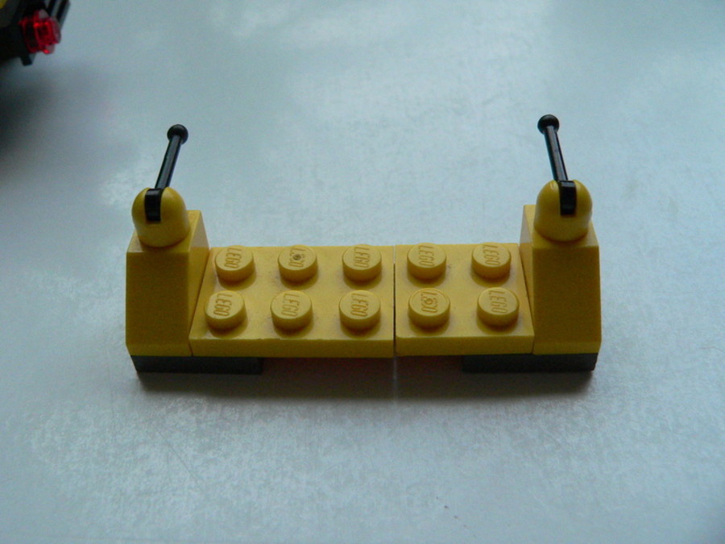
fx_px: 754
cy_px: 272
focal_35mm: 36
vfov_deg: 39.7
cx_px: 362
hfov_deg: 51.4
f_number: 4
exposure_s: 1/400
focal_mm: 6
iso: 400
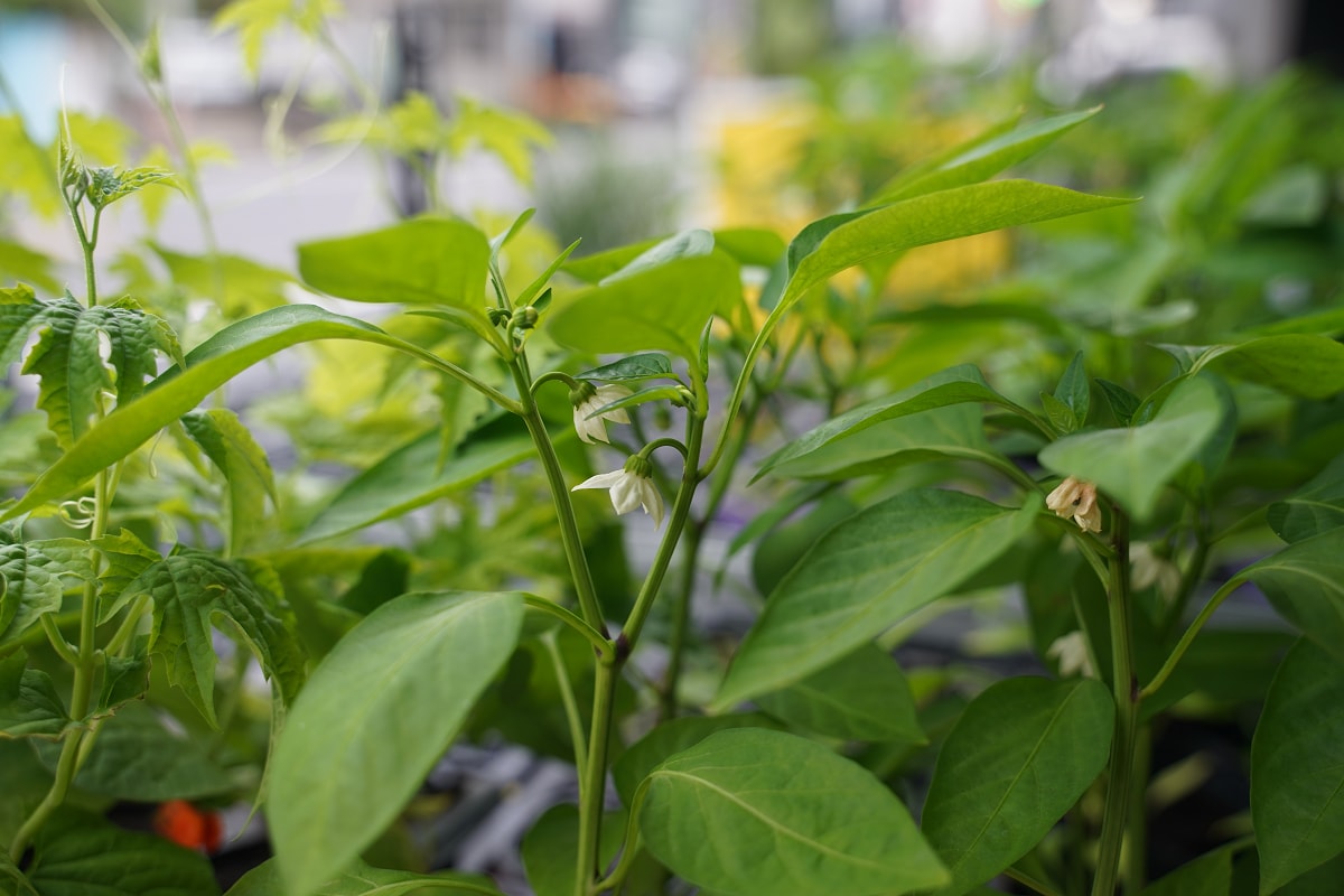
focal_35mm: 40
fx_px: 1493
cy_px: 448
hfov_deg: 48.5
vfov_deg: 33.4
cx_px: 672
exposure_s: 1/60
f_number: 4
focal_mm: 40
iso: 250
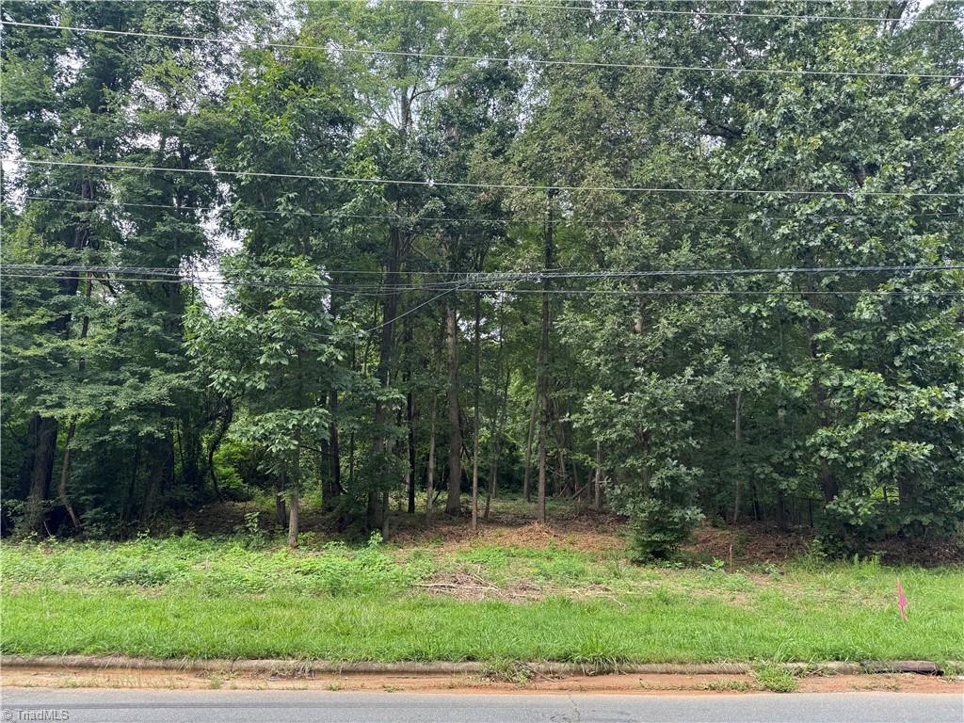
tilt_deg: +11.2
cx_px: 482
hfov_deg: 71.6
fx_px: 668
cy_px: 362
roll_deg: +0.0
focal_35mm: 24
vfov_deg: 56.8
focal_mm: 6.76
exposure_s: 1/243
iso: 64
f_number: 1.78
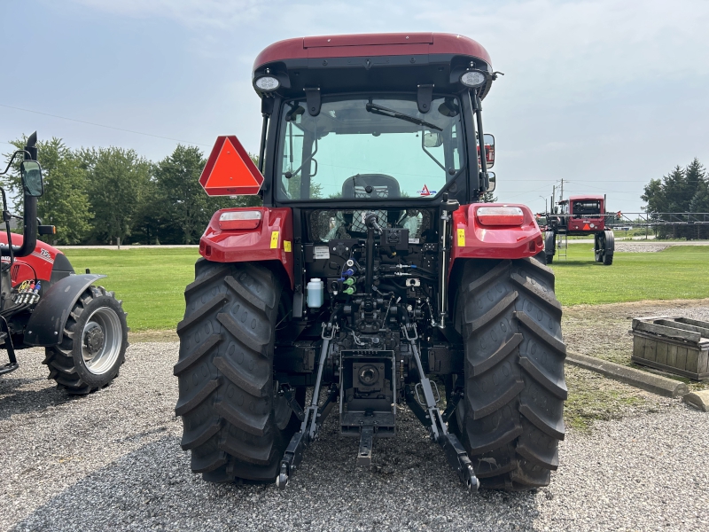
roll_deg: +0.1
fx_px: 533
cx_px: 354
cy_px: 266
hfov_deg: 67.3
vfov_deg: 53.1
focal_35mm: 26
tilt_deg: -3.5
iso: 50
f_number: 1.5
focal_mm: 5.7
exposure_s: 1/3831
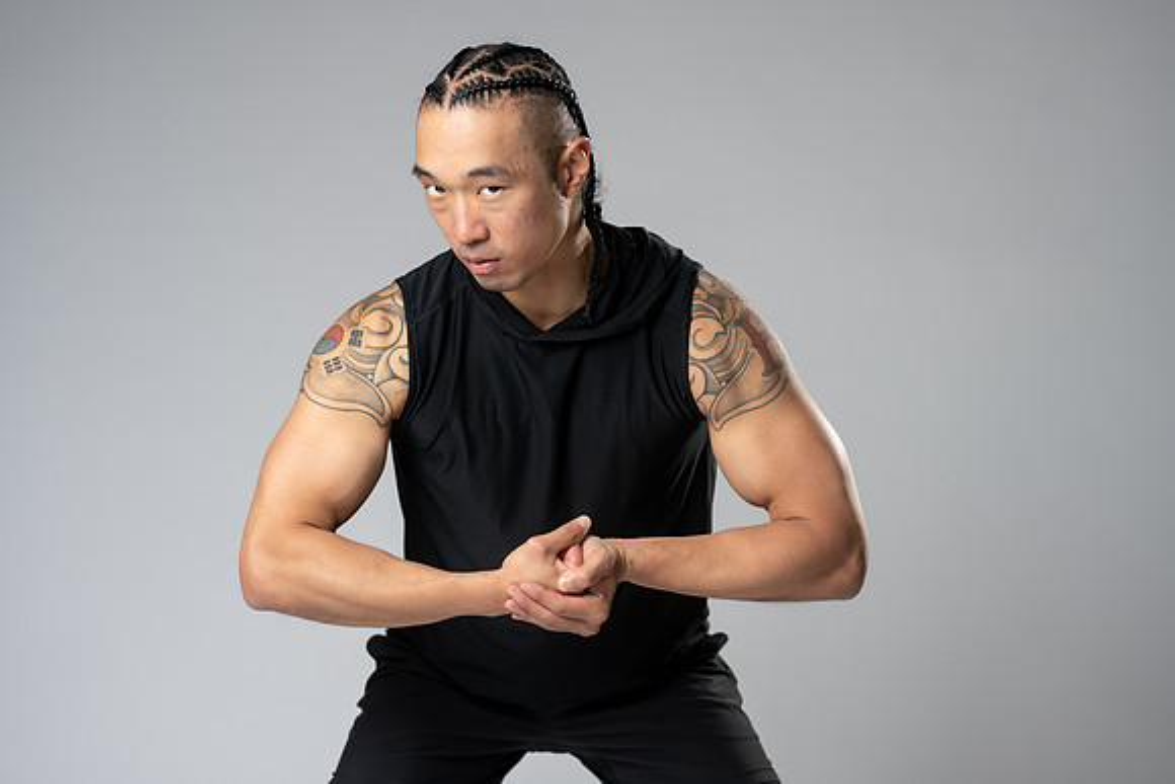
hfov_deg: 23.9
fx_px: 2775
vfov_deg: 16.1
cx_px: 588
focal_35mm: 85
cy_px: 392
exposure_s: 1/160
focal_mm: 85
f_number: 3.2
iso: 200
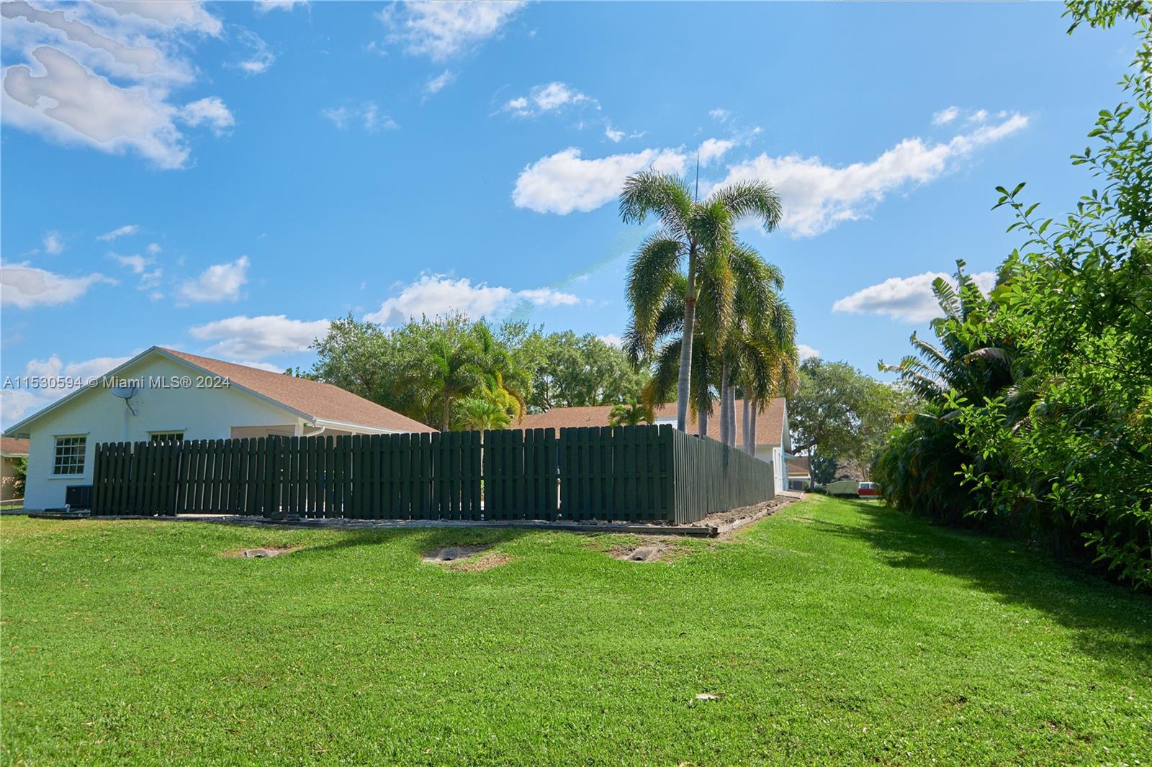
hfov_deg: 100.4
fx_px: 480
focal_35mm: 15
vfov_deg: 77.3
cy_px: 384
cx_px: 576
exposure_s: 1/8000
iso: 640
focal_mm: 10
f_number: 11
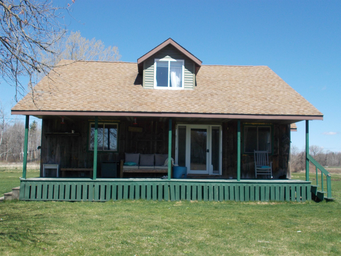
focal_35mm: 39
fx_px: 384
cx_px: 170
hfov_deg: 47.9
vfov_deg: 36.8
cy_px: 128
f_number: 9.8
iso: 80
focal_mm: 6.9
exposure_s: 1/80
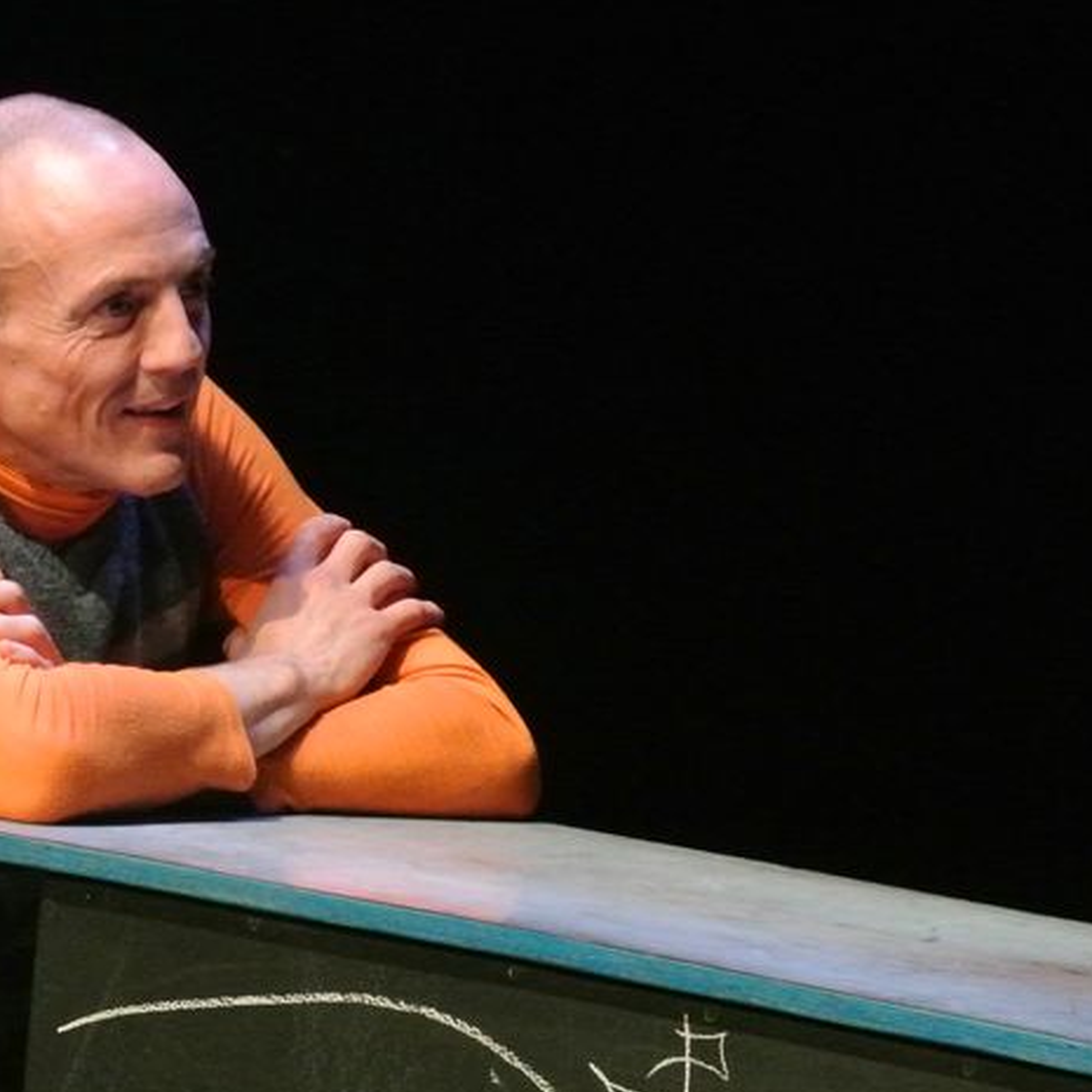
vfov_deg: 4.4
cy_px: 609
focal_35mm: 398
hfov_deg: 4.4
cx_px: 256
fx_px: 14205
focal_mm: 100.9
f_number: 9
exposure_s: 1/80
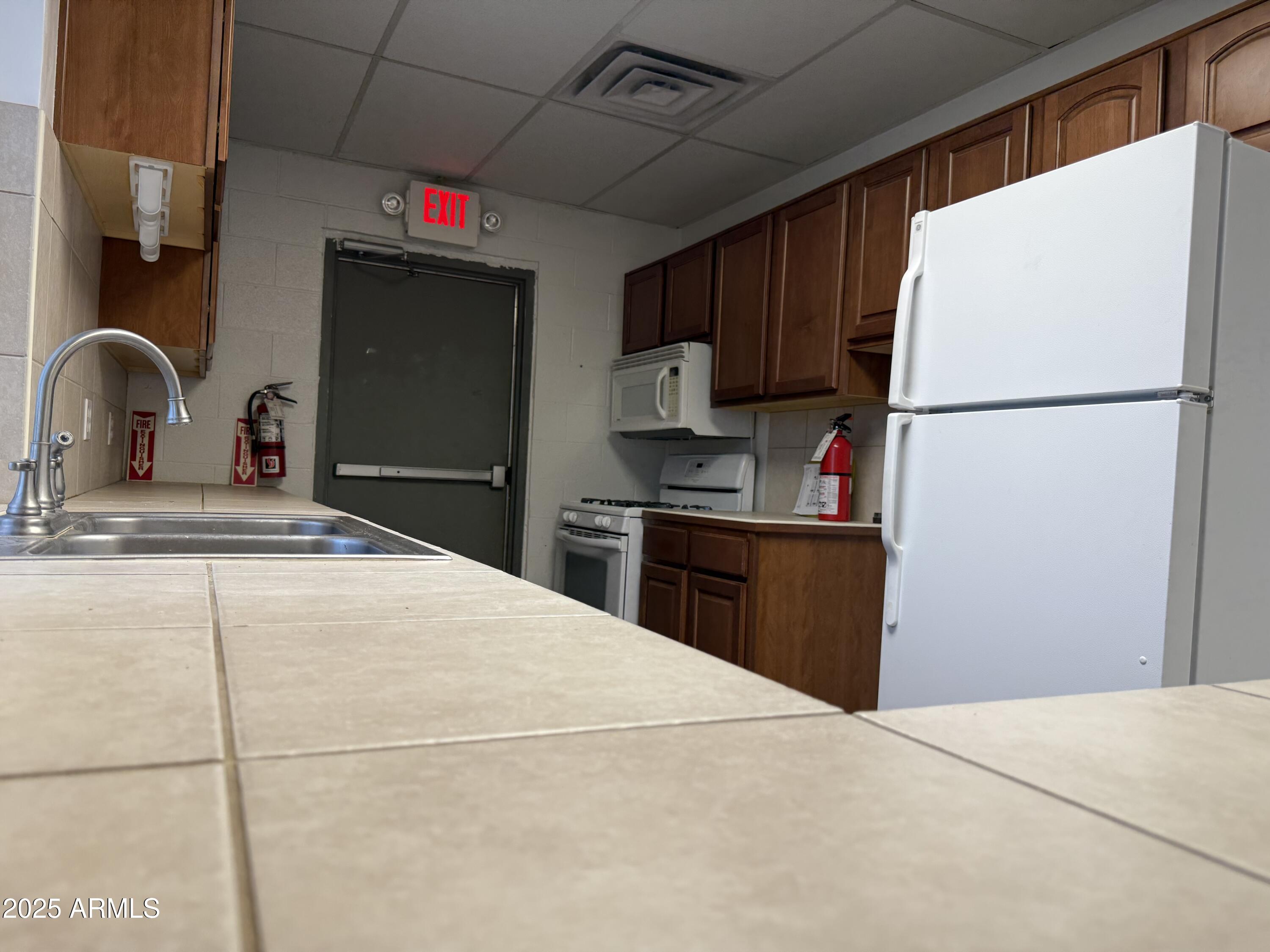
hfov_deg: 71.6
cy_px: 476
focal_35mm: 24
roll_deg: -3.4
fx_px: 881
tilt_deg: +0.5
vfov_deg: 56.8
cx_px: 635
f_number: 1.78
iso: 100
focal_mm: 6.76
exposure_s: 1/120
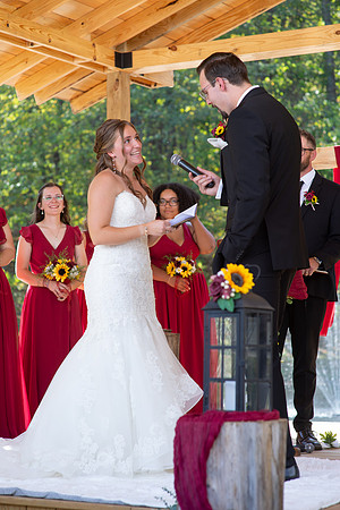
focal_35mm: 85
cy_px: 255
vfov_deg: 23.9
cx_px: 170
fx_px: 1204
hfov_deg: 16.1
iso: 400
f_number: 4.5
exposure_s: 1/320
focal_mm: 85
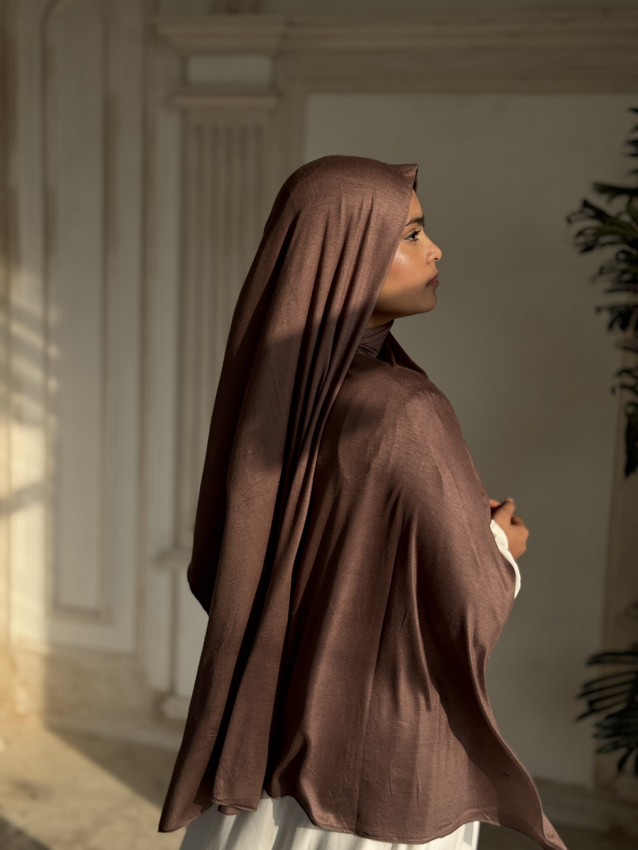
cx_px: 319
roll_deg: -2.4
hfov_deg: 30.3
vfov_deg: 39.7
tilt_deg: -8.6
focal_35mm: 48
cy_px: 425
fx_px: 1180
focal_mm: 6.76
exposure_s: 1/2045
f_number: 1.78
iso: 64
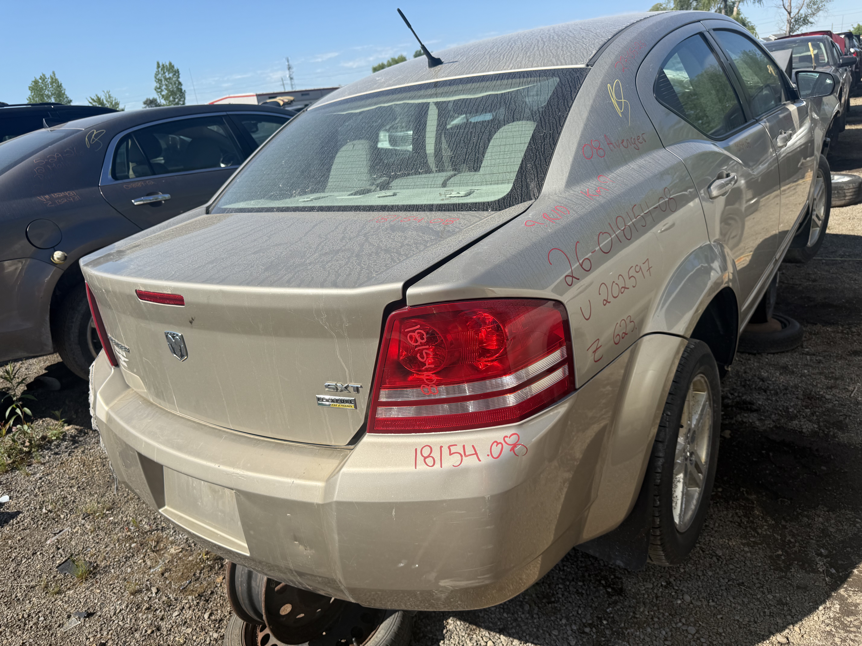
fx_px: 598
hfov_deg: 71.6
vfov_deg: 56.8
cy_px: 323
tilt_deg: -19.3
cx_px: 431
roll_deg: +7.8
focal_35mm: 24
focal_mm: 6.76
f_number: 1.78
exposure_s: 1/4405
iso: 80
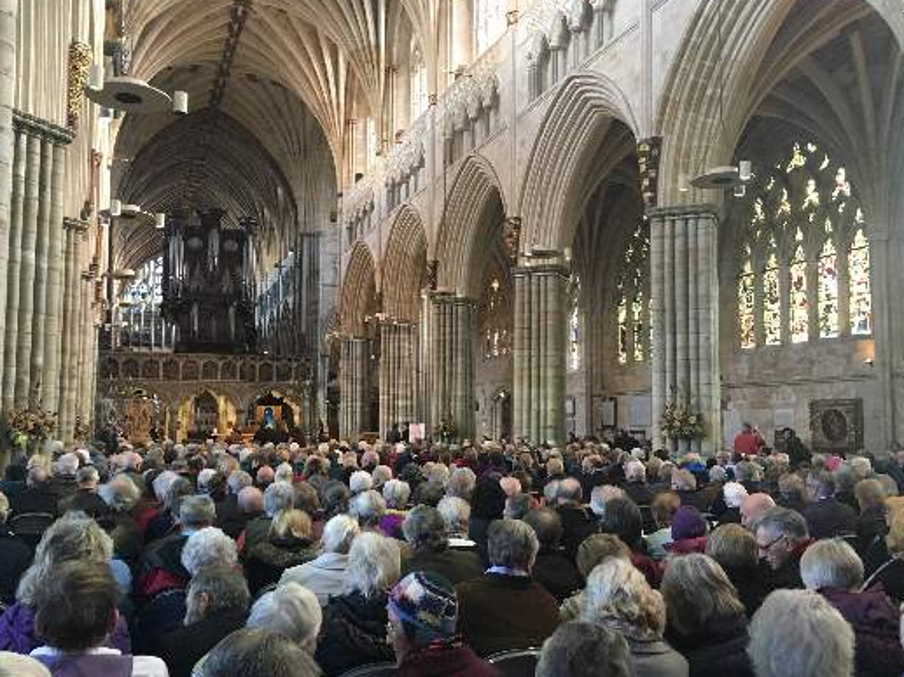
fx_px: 835
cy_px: 351
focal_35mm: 32
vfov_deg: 44.1
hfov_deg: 56.8
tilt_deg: +6.4
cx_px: 449
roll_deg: -1.1
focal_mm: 4.15
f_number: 2.2
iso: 200
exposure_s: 1/33
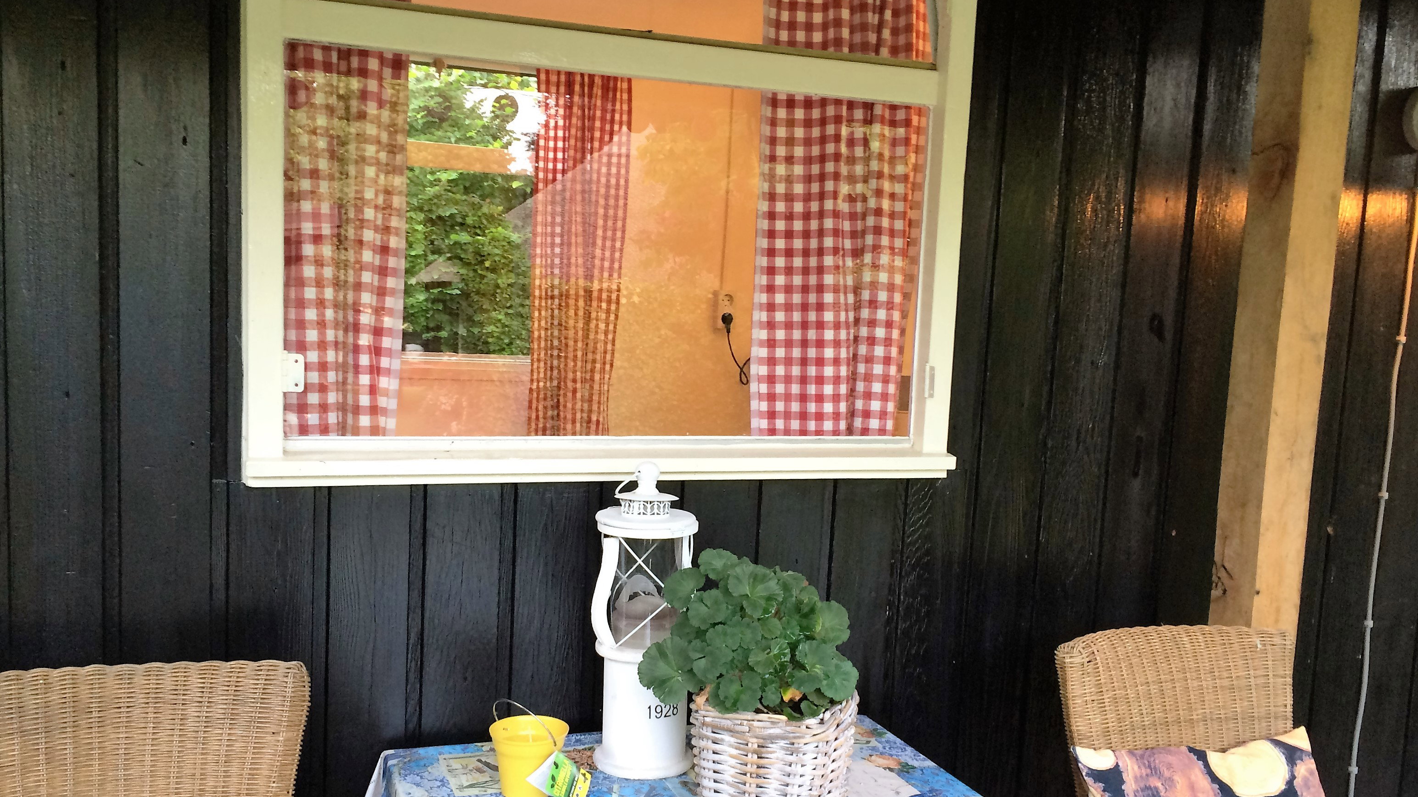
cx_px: 710
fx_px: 1203
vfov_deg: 36.6
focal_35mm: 32
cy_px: 438
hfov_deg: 61.0
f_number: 2.2
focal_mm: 4.15
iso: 100
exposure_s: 1/33
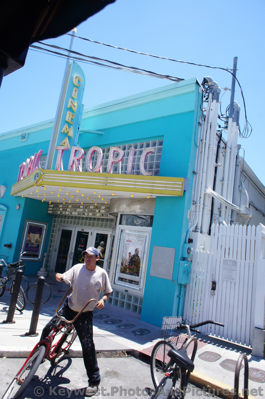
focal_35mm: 24
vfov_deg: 73.8
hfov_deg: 53.0
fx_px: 266
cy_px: 200
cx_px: 132
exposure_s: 1/250
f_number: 13
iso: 320
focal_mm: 16
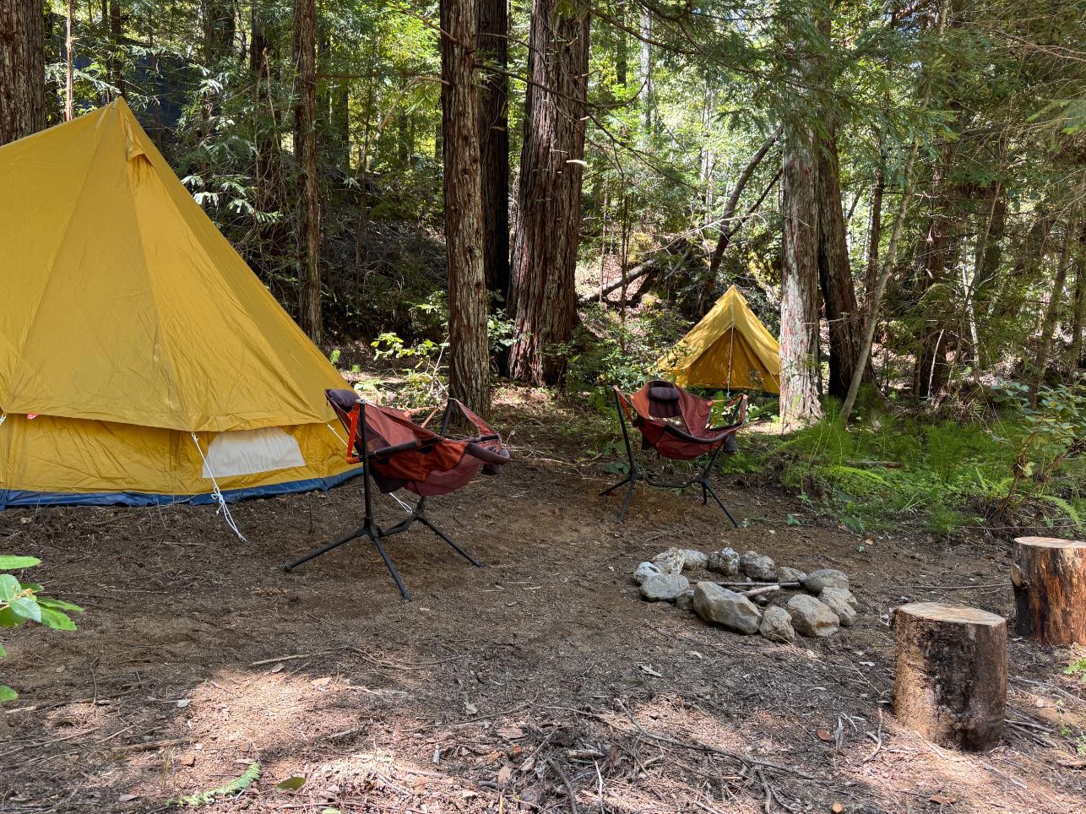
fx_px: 878
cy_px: 412
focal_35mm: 28
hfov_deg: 63.2
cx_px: 477
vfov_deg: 49.7
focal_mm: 6.76
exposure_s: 1/121
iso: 125
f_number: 1.78
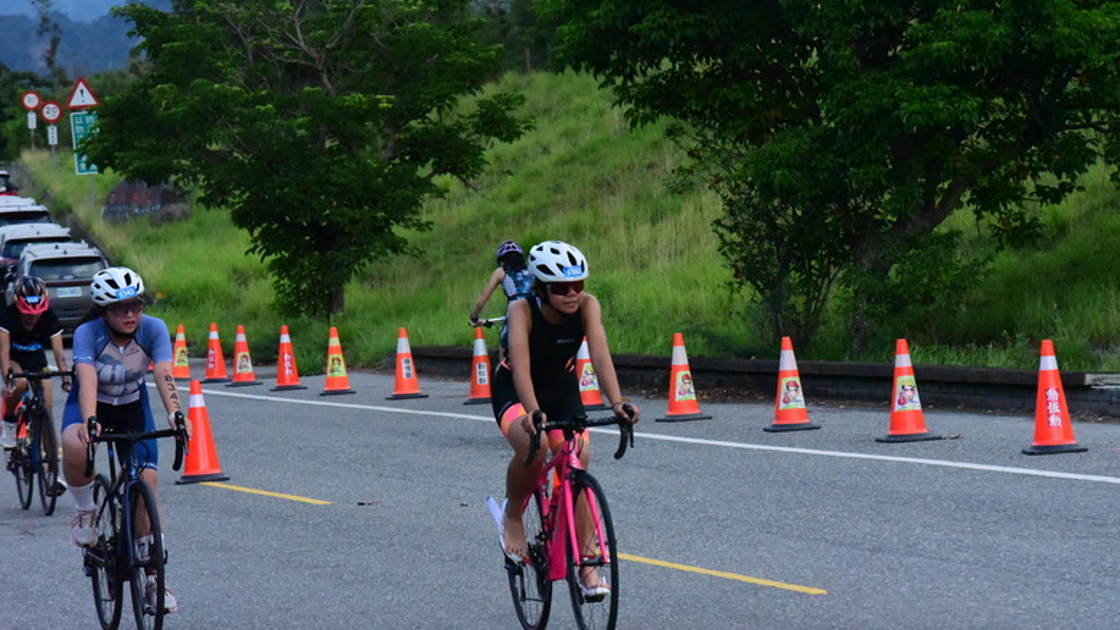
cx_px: 559
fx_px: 4841
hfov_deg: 13.2
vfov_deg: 7.4
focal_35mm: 163
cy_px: 290
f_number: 14
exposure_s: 1/4000
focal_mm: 155
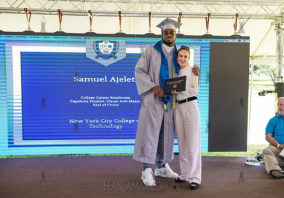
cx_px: 162
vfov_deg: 34.5
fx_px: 319
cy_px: 90
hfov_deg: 47.8
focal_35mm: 40
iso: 2500
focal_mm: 35
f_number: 4
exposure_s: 1/800
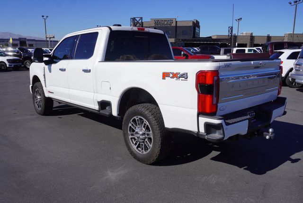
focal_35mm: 32
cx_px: 152
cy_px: 102
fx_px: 265
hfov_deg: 59.4
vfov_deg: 41.8
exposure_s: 1/500
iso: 100
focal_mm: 21
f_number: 8
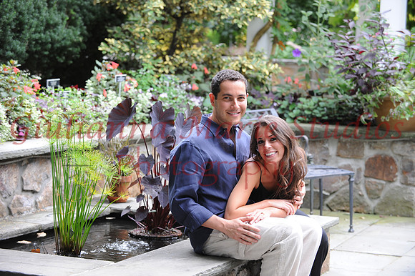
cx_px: 208
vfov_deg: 14.4
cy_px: 138
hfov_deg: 21.5
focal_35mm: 95
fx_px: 1094
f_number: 5
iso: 500
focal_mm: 95
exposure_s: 1/100
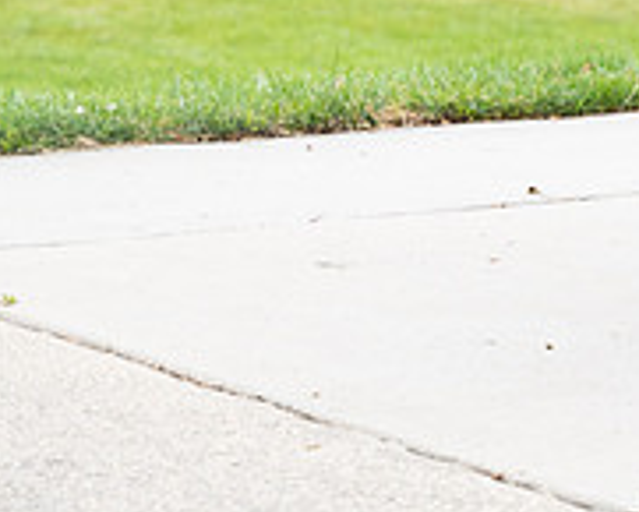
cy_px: -154
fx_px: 4257
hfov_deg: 8.5
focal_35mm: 225
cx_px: 667
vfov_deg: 6.8
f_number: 4
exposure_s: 1/500
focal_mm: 75
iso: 640
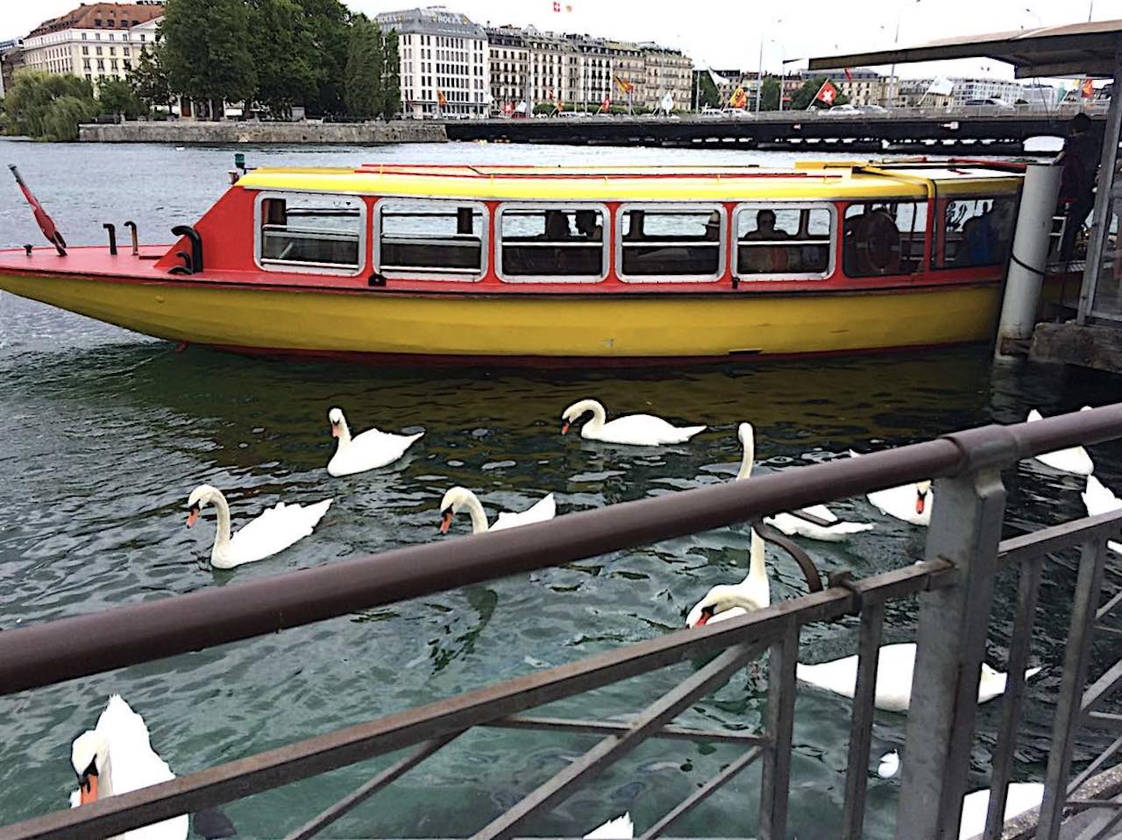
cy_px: 420
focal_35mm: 29
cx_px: 561
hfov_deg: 61.7
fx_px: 940
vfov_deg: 48.2
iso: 32
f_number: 2.2
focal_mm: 4.15
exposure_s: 1/1140
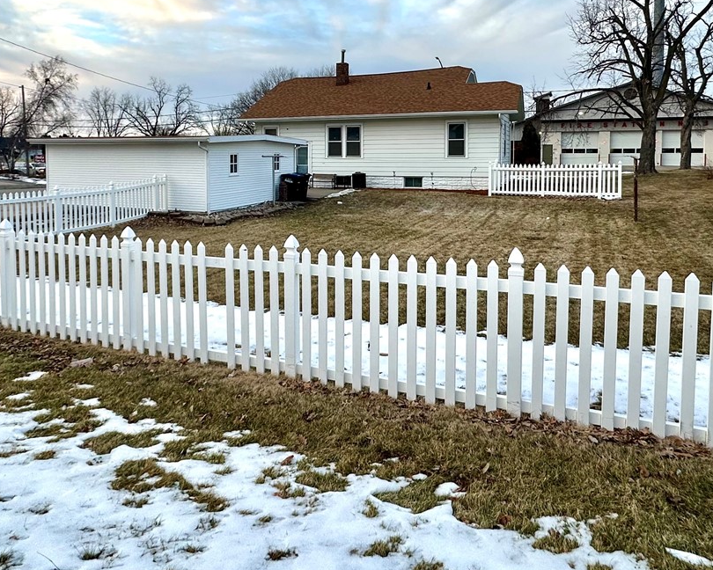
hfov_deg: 63.8
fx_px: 570
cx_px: 311
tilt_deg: -2.8
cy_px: 177
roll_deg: -0.5
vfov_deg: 51.9
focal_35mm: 27
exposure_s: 1/219
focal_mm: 2.22
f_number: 2.2
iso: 40
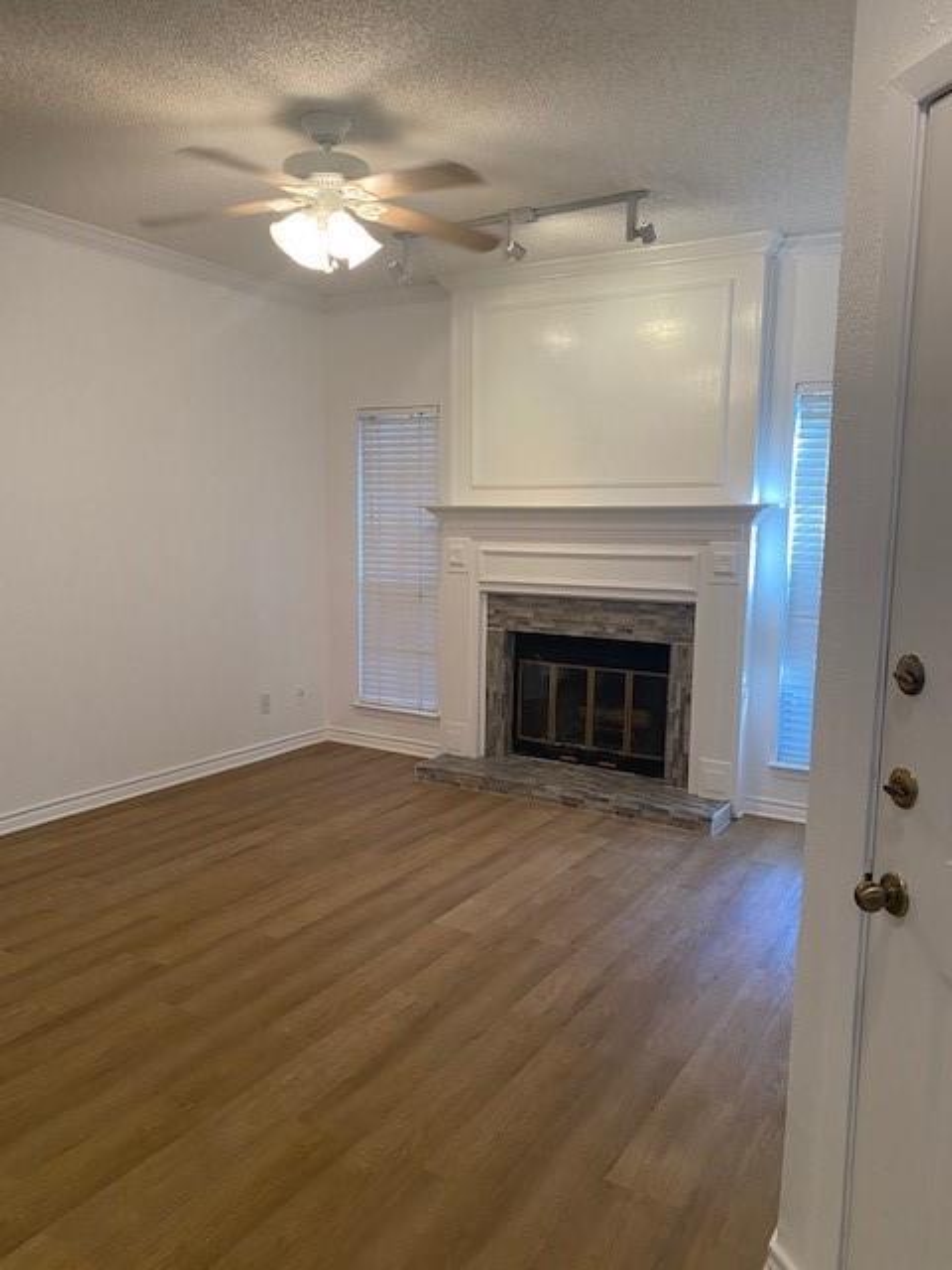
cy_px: 635
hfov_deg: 53.1
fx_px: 953
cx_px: 476
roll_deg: -0.2
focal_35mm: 26
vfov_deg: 67.3
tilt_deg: -6.7
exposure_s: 1/60
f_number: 1.8
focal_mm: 4.25
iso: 80
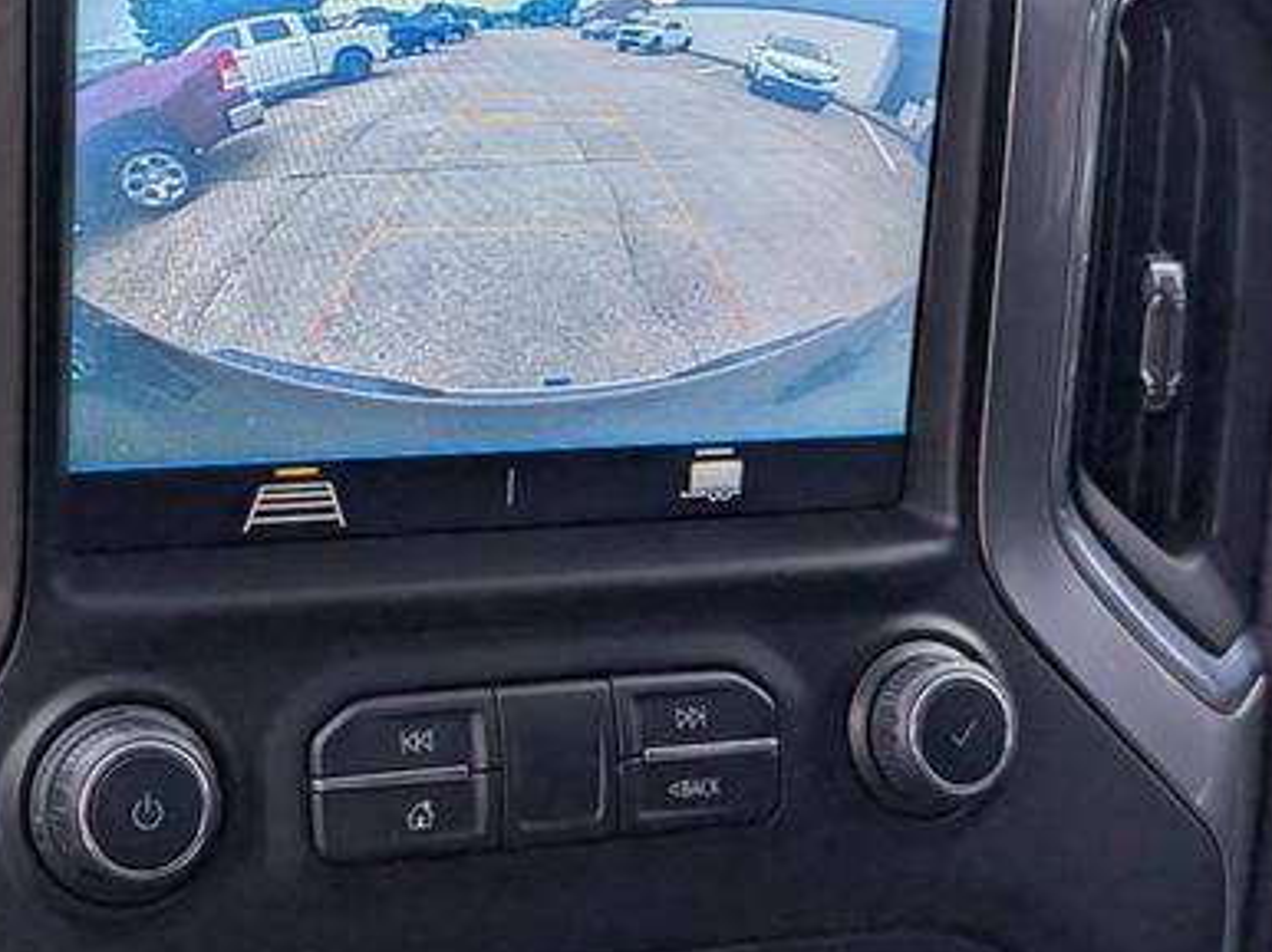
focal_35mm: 64
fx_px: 2350
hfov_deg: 30.1
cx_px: 468
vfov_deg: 22.8
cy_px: 346
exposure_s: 1/526
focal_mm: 6.9
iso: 147
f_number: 1.68
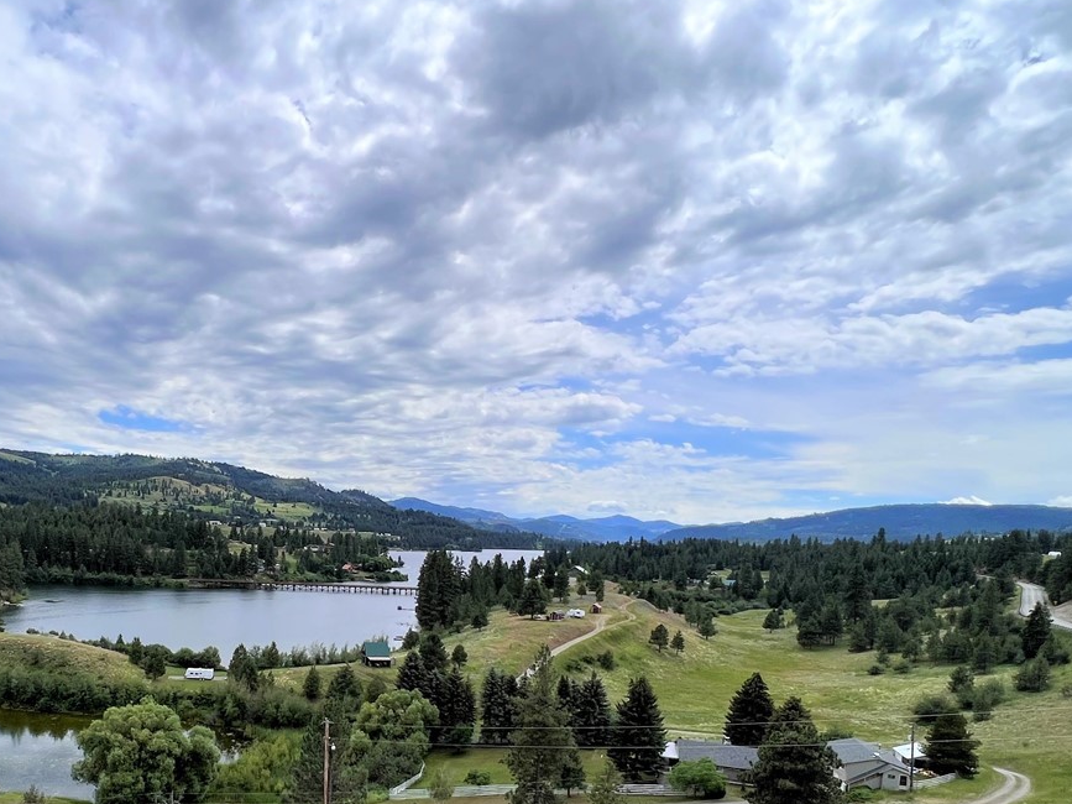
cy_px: 570
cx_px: 325
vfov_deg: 54.9
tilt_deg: -2.8
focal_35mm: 24
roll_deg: -2.8
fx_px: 743
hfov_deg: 68.8
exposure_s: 1/2874
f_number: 1.8
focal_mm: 1.57
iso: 32
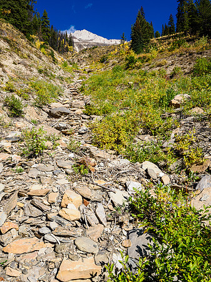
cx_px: 106
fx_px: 195
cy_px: 141
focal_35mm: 24
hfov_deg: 56.8
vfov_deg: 71.6
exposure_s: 1/400
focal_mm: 12
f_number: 8
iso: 200
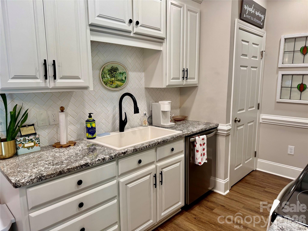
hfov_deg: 71.6
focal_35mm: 24
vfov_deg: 56.8
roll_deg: +0.3
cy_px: 116
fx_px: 214
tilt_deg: -9.1
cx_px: 154
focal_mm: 6.76
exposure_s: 1/120
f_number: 1.78
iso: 100
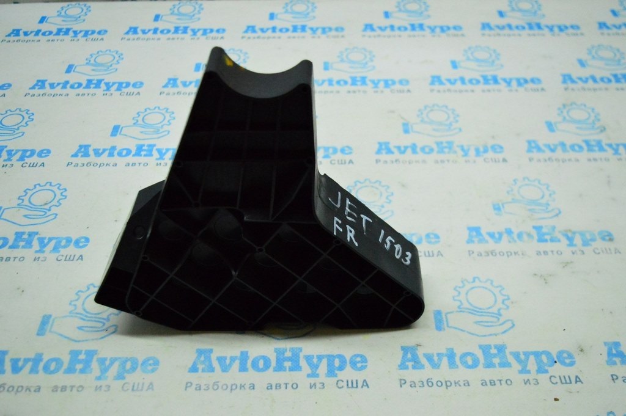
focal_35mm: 39
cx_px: 313
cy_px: 208
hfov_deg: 49.6
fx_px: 678
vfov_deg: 34.2
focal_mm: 26
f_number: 4
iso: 6400
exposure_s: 1/1000
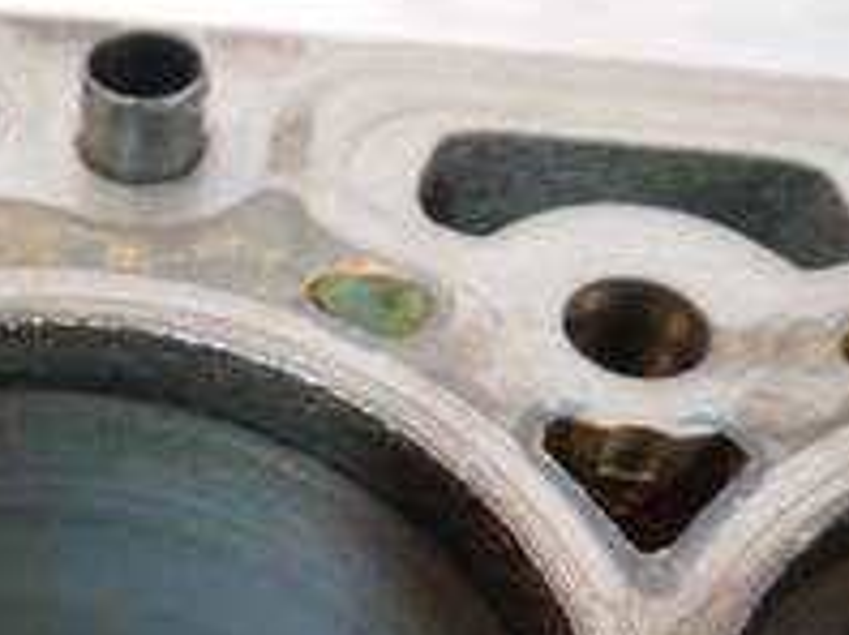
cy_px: 742
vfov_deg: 20.3
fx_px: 1666
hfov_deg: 26.7
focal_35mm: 68
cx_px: -43
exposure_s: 1/60
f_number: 3.5
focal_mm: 14
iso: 2000
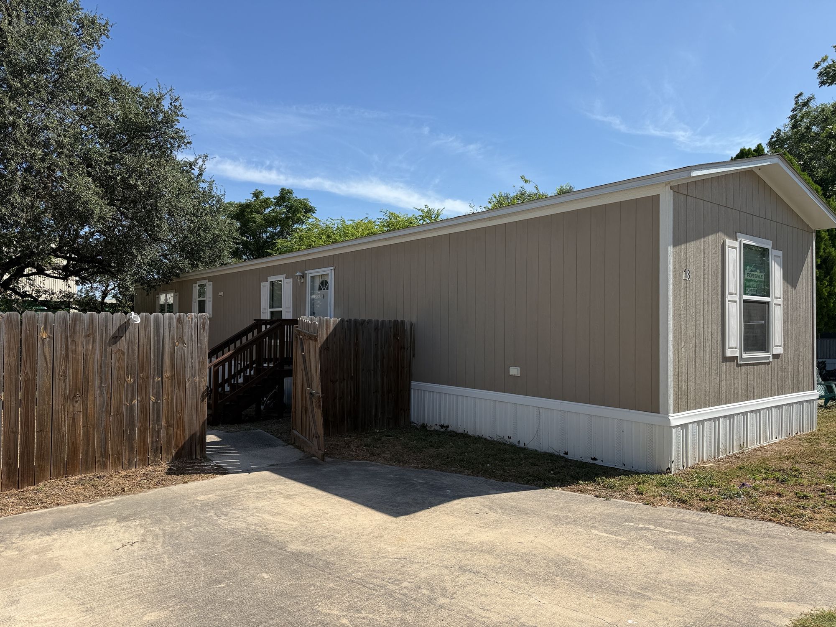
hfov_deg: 71.6
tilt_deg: +1.2
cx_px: 418
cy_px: 314
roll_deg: -1.6
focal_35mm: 24
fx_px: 580
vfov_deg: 56.8
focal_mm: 6.76
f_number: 1.78
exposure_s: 1/4405
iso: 80
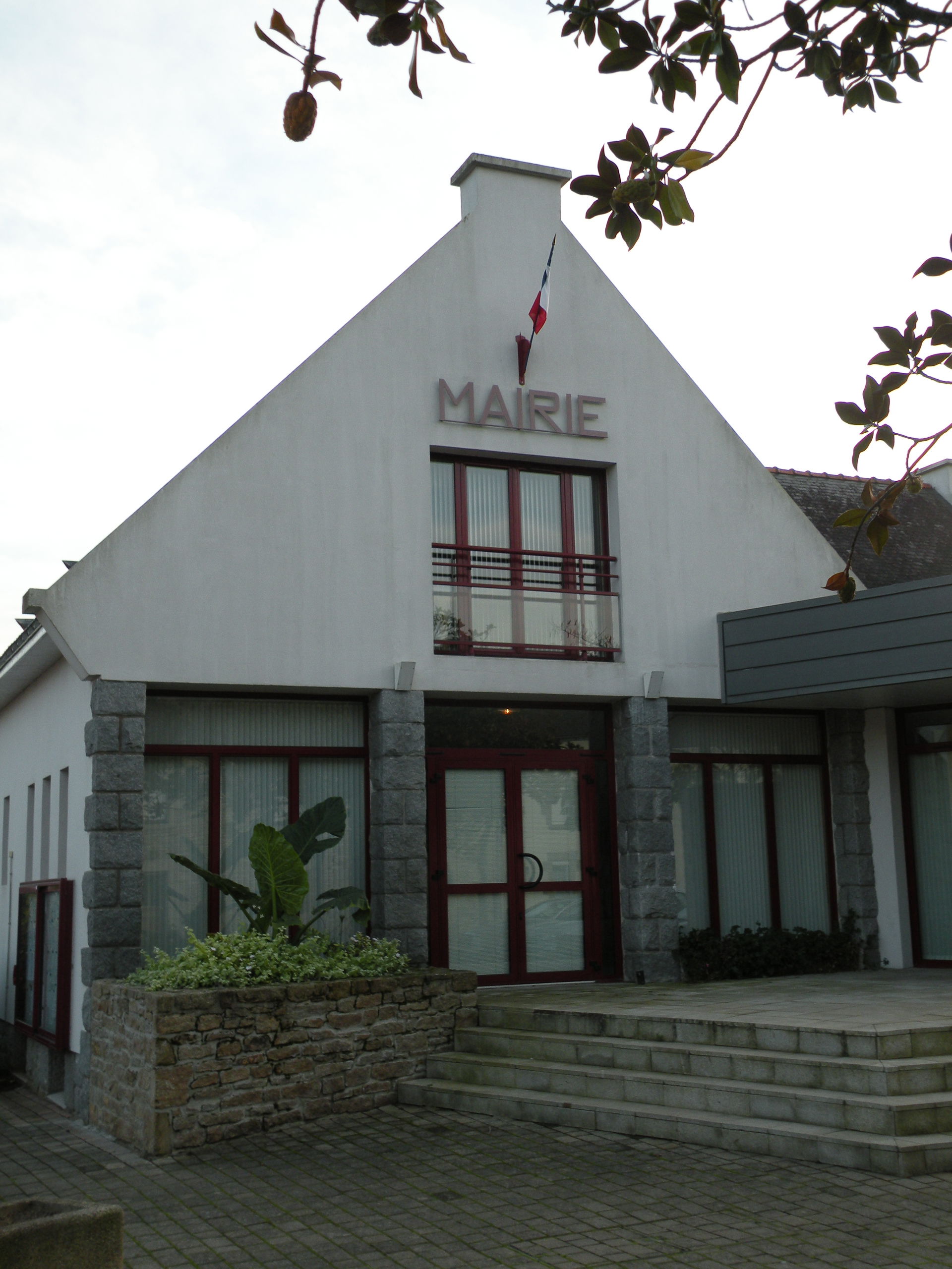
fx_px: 1540
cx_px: 476
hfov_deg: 34.3
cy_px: 634
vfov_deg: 44.8
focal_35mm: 42
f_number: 3.2
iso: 100
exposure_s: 1/71
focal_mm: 7.4
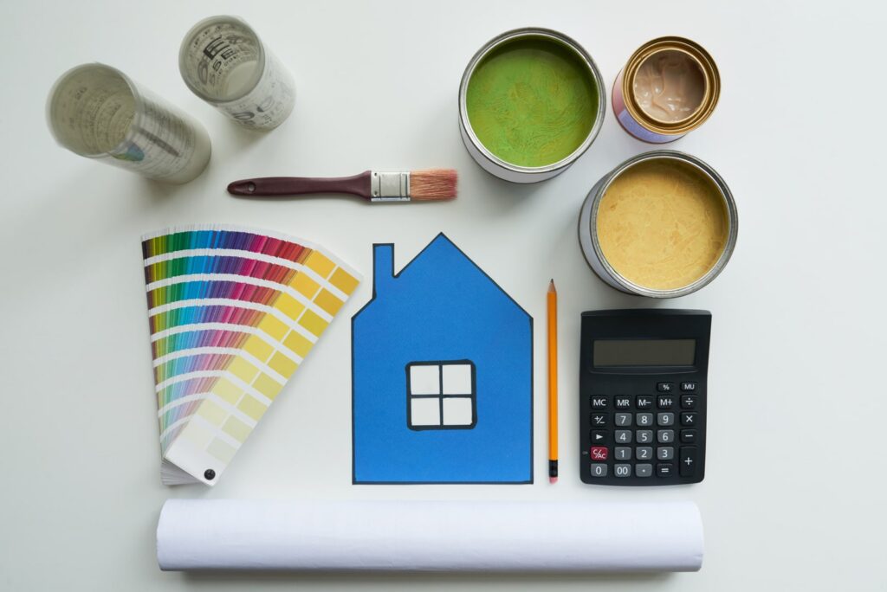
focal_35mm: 35
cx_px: 444
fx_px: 863
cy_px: 296
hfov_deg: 54.4
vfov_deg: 37.9
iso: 400
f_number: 8
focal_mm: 35
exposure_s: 1/80
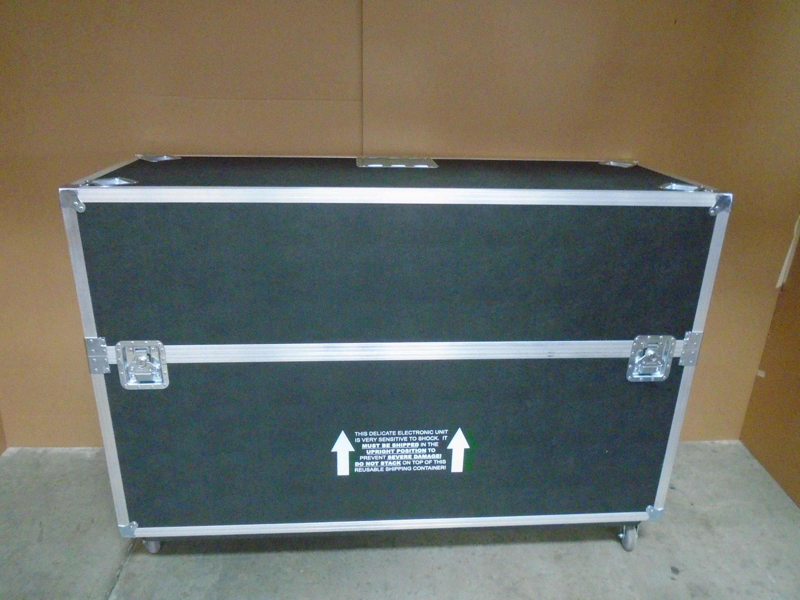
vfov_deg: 53.1
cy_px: 300
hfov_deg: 67.3
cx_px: 400
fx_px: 601
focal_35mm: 26
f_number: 3.2
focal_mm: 4.6
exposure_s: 1/15
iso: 800
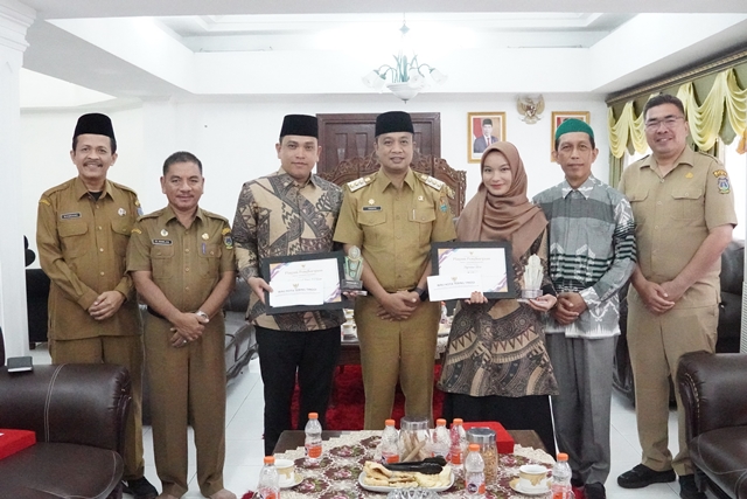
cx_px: 374
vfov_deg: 34.2
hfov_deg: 49.5
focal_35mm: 39
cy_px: 250
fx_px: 809
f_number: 4
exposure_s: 1/500
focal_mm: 26
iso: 40000
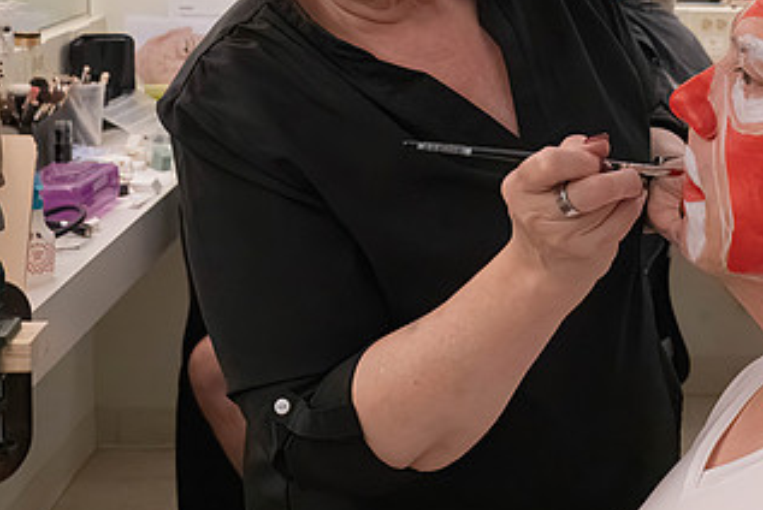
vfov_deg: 18.0
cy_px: 69
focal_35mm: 75
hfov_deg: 26.5
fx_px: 1591
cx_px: 614
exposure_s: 1/500
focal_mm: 41
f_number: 11
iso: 16000
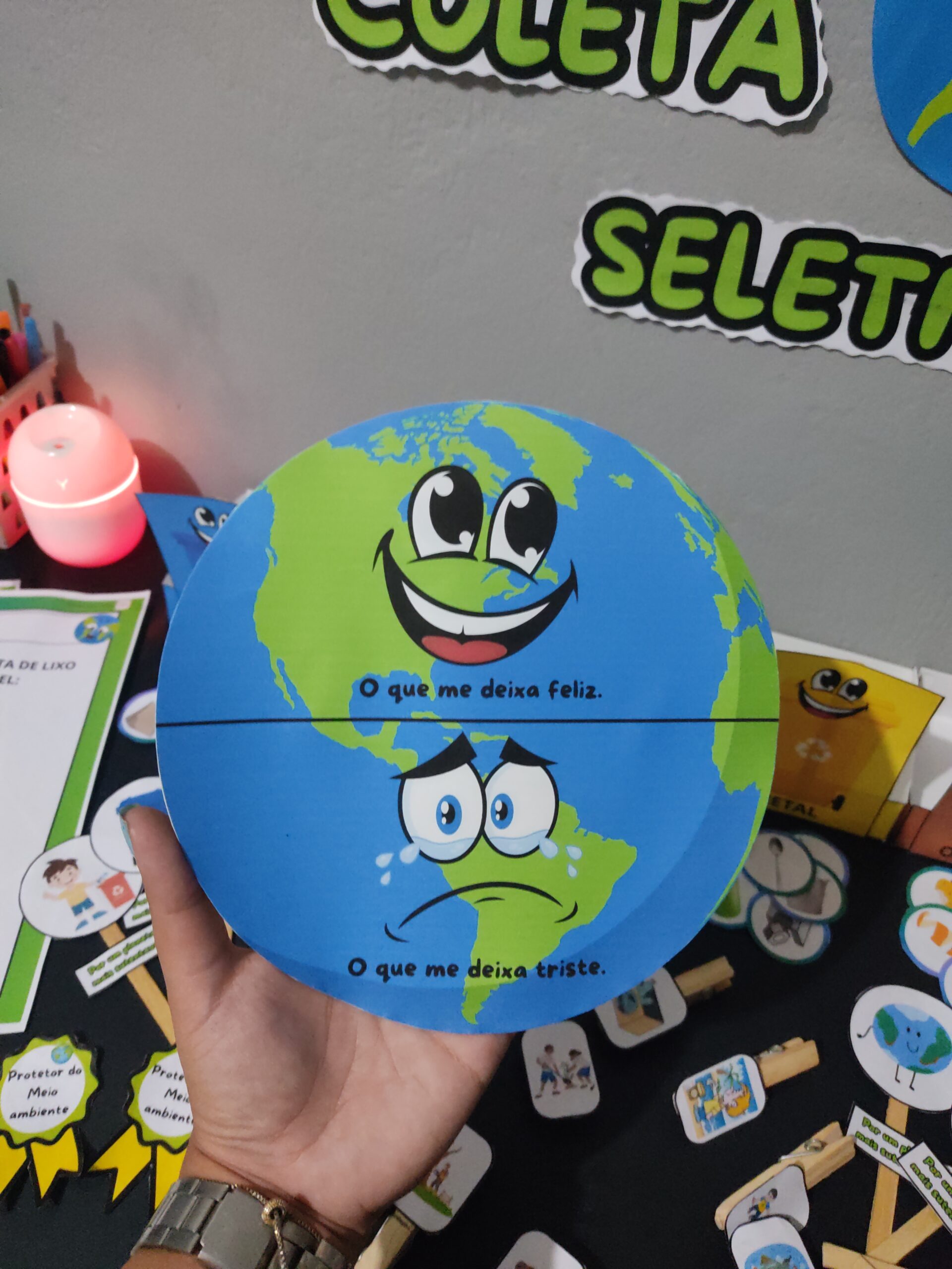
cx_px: 476
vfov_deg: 67.3
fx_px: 953
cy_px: 634
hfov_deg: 53.1
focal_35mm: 26
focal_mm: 4.74
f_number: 1.79
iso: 2250
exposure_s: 1/17
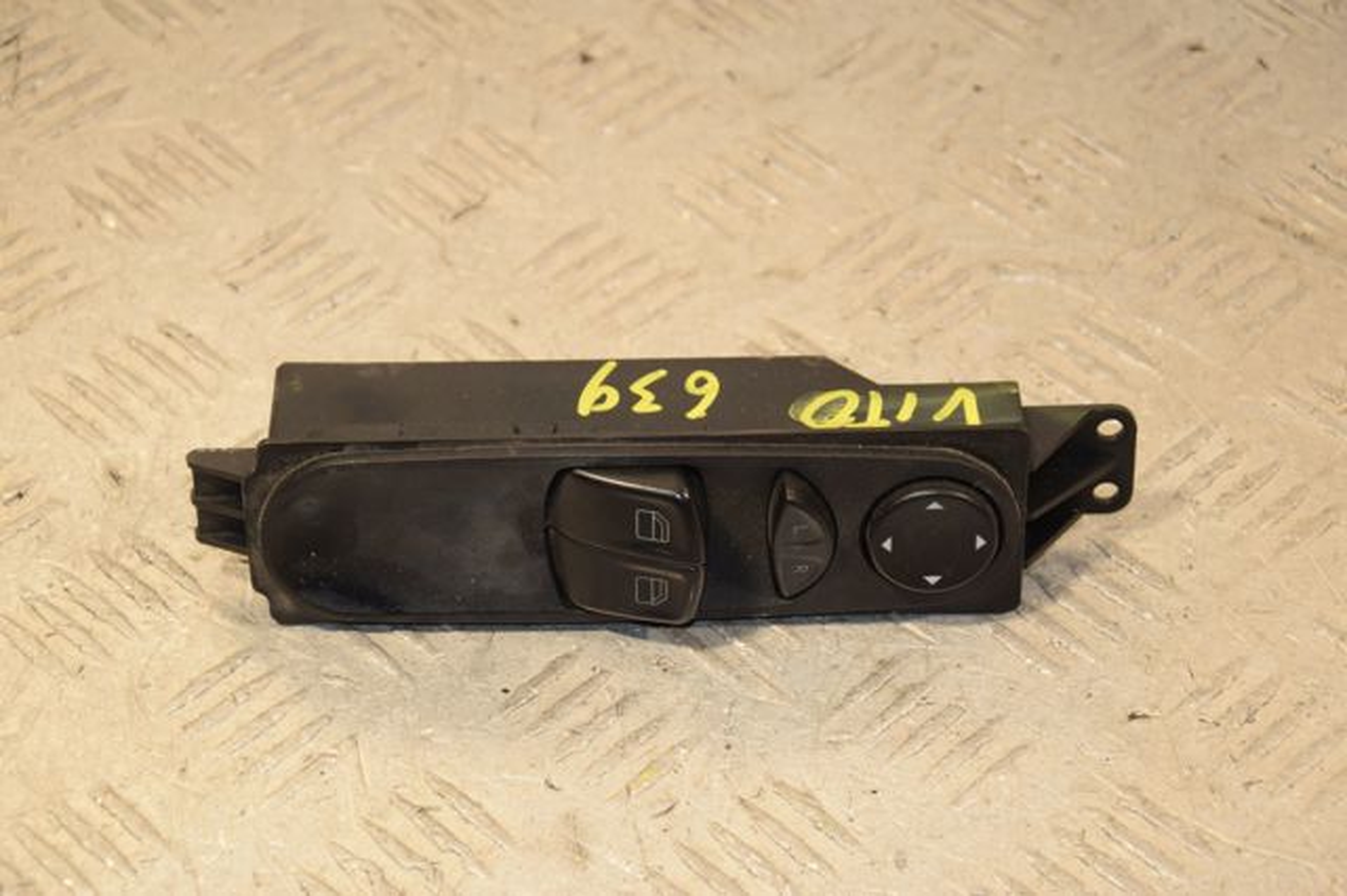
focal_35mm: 105
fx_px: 3927
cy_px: 448
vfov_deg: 13.0
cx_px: 674
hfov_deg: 19.5
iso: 800
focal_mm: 70
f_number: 6.3
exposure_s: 1/200
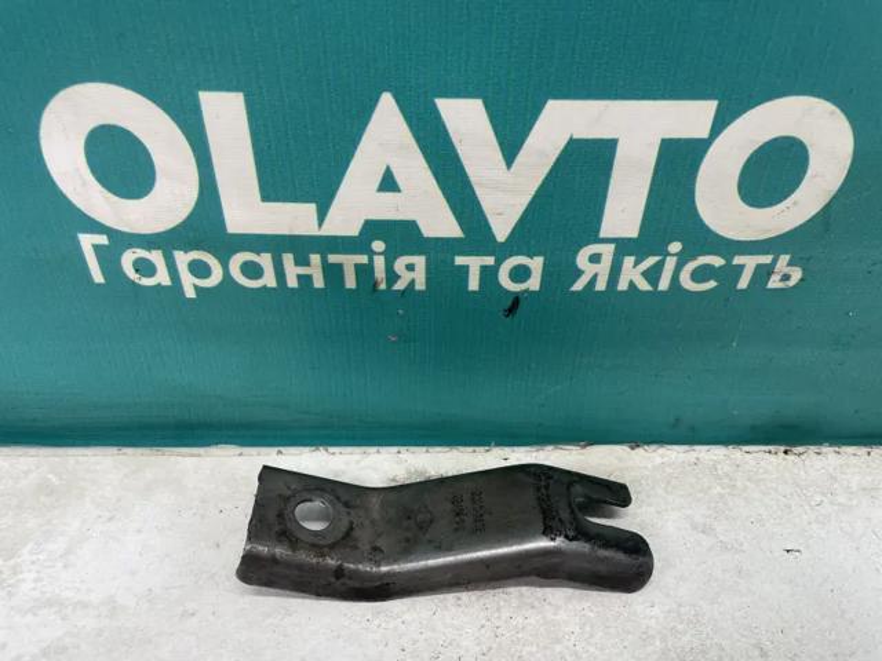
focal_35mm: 26
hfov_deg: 67.3
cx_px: 441
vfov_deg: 53.1
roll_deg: -0.6
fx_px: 662
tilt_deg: -33.9
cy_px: 330
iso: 100
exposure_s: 1/100
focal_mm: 4.2
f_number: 1.6
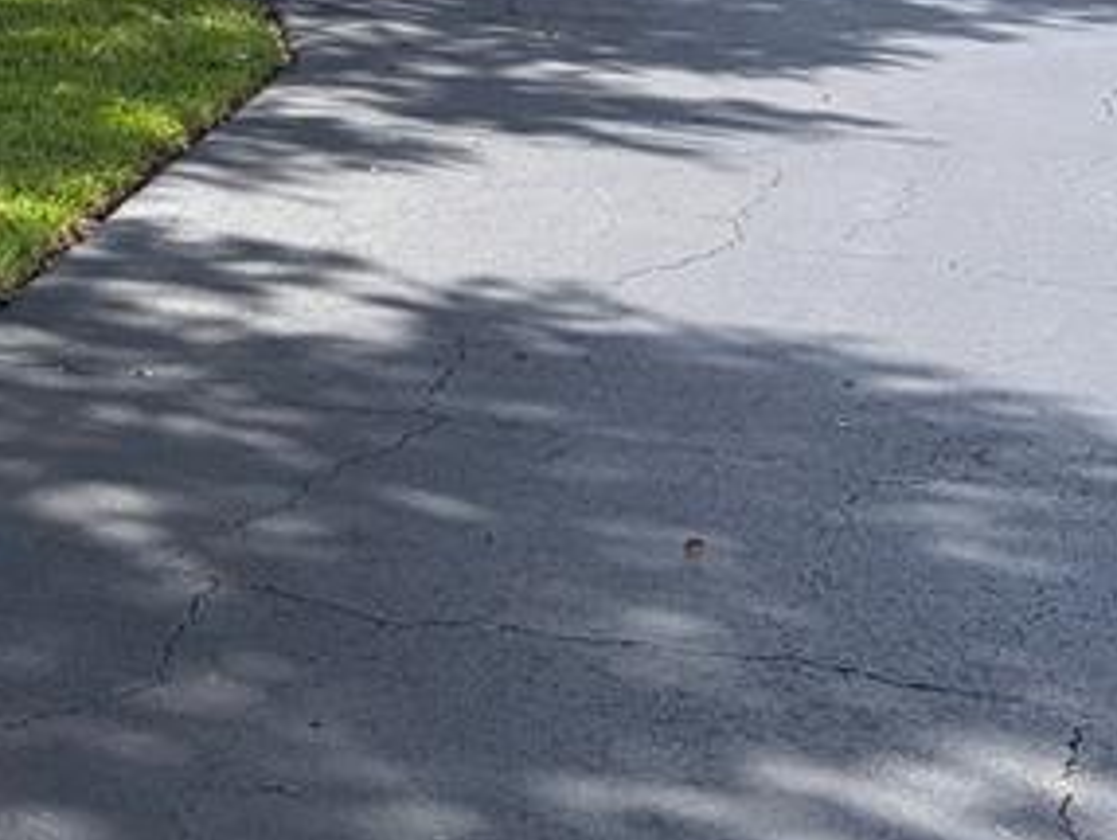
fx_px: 3003
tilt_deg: -0.5
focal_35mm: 93
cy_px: -375
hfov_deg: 17.8
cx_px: -754
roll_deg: -0.2
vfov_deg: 14.9
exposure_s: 1/2075
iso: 50
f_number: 1.6
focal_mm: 5.96
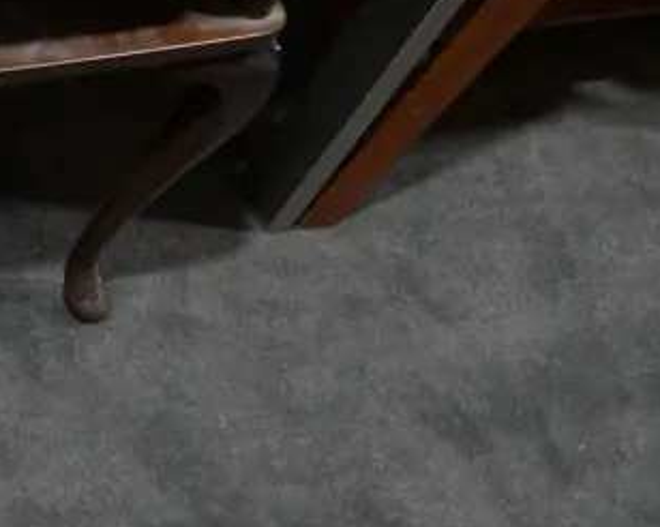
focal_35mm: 91
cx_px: -244
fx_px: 1776
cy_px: -151
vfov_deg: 16.0
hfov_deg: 19.1
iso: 200
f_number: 3.5
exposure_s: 1/60
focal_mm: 14
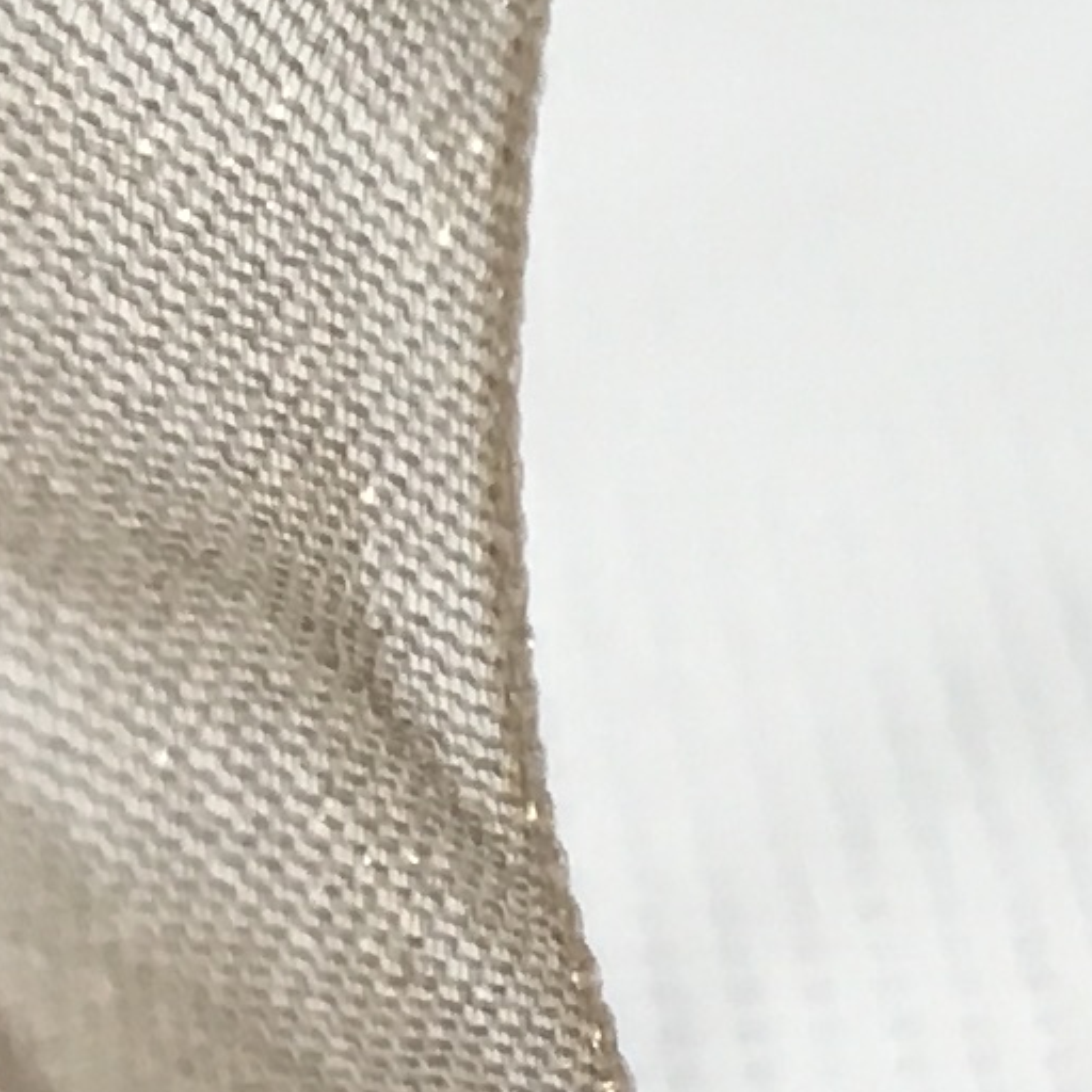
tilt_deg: -21.4
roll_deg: +0.2
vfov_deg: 8.5
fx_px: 7209
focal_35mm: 202
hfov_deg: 7.3
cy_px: -309
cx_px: 3692
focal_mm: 4.15
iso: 32
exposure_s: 1/33
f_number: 2.2
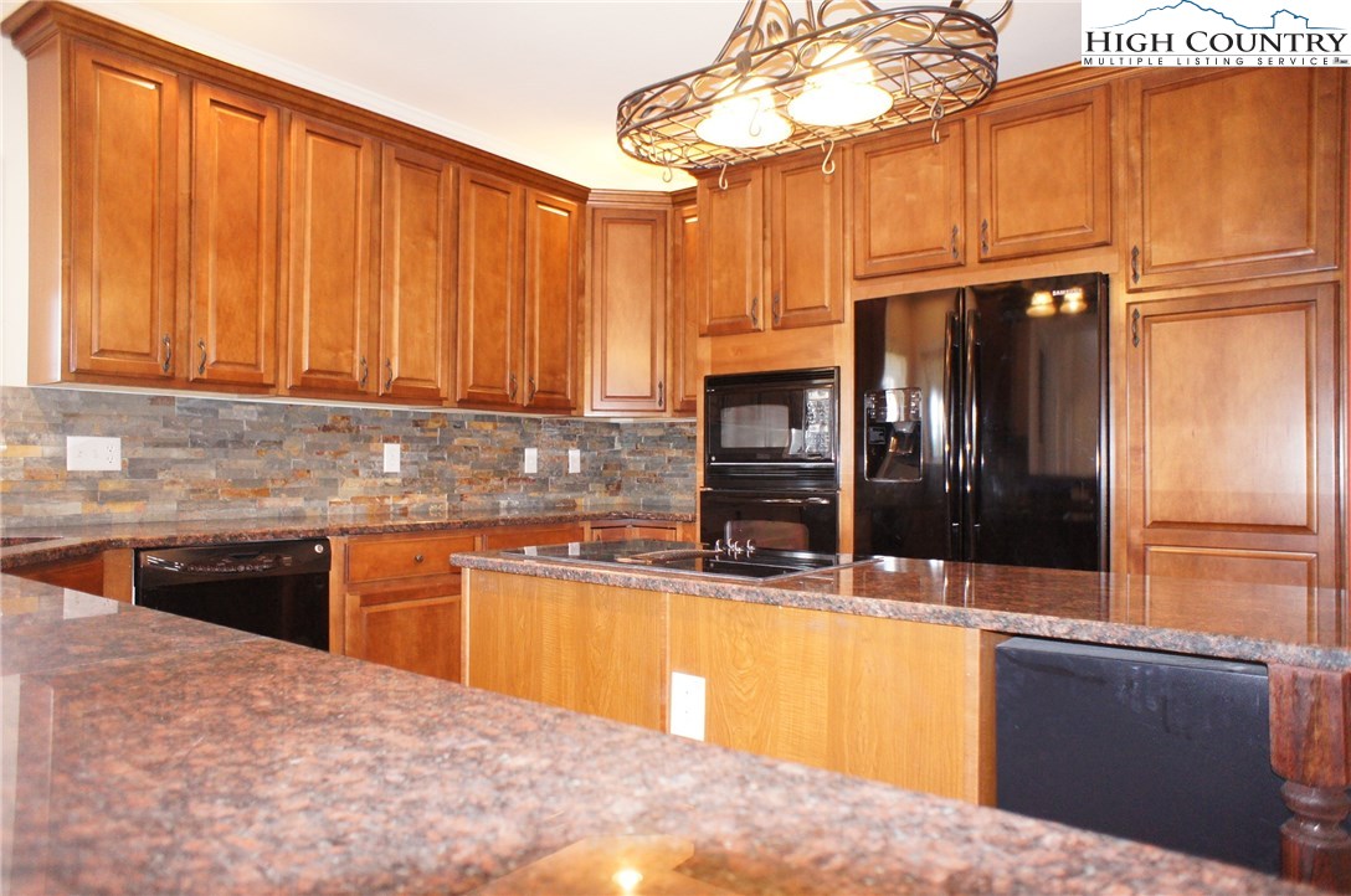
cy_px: 448
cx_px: 676
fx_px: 899
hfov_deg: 73.8
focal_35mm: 24
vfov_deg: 53.0
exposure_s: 1/60
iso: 1000
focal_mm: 16
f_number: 2.8
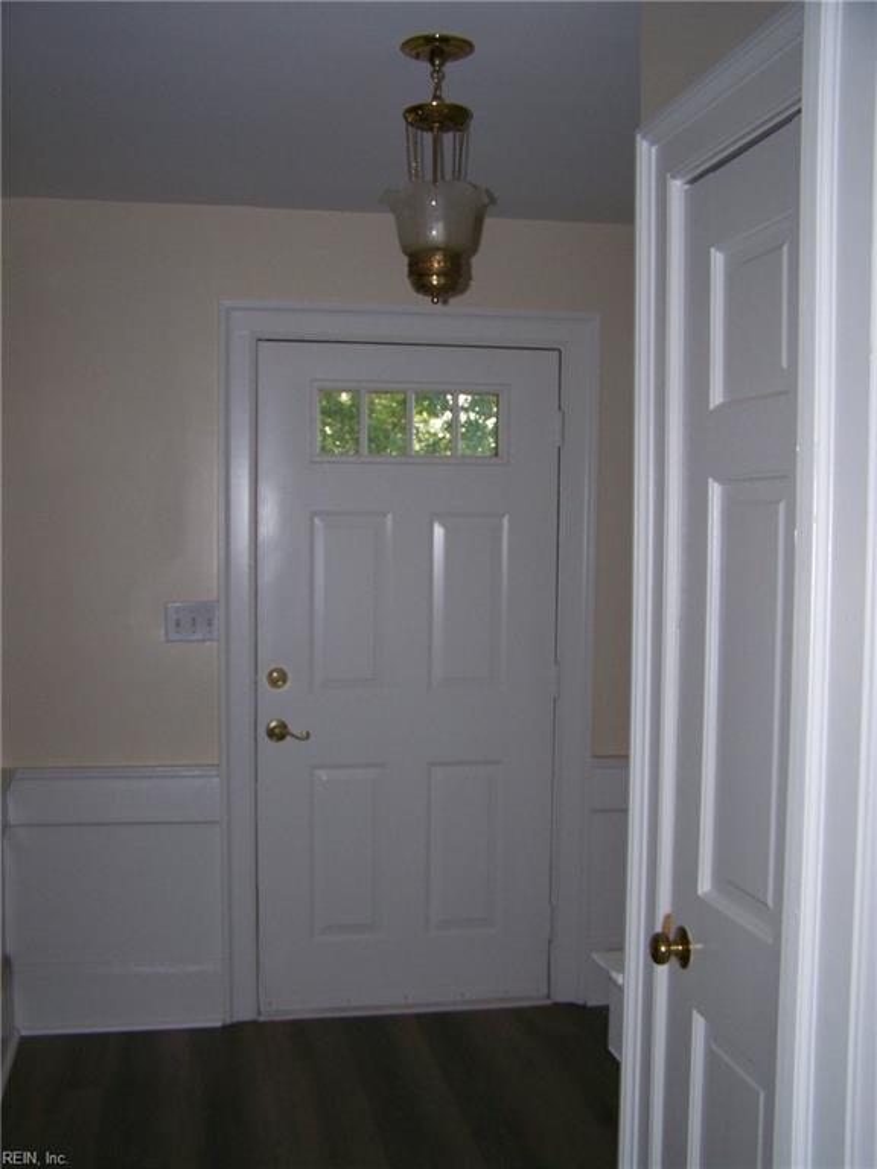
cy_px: 584
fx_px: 1284
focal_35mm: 38
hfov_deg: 37.7
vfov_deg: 49.0
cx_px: 438
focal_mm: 6.3
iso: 80
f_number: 2.8
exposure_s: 1/60
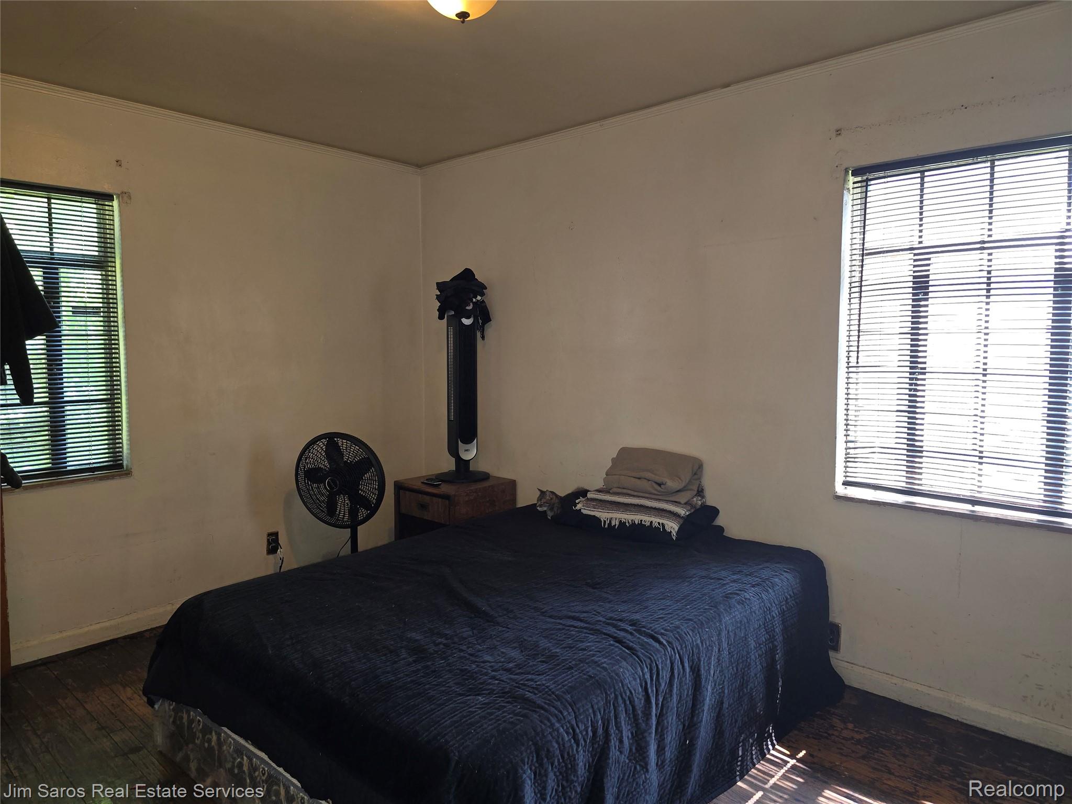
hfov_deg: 73.9
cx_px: 536
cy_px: 402
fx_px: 712
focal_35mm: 23
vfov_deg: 58.9
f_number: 1.7
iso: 100
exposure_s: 1/60
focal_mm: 6.3
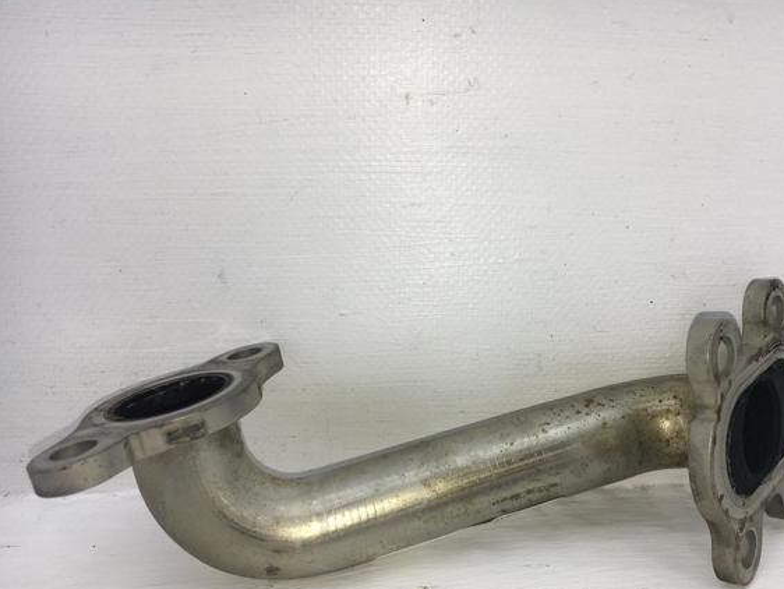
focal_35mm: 33
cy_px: 331
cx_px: 445
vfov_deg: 42.9
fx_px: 748
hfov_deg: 55.1
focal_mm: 4.15
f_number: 2.2
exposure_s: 1/506
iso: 25
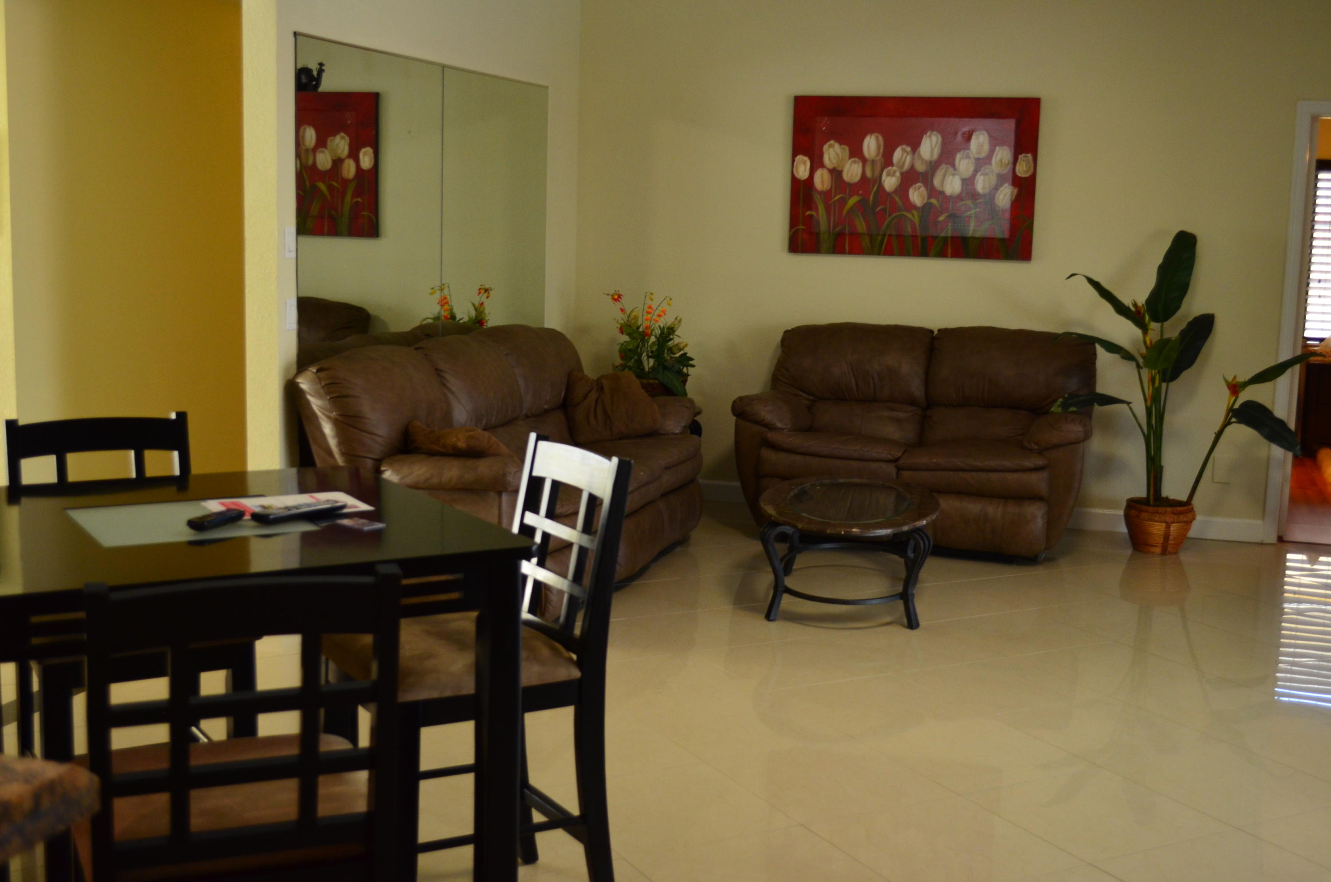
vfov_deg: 31.8
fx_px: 1550
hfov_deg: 46.5
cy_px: 441
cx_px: 666
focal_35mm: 42
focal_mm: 28
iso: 800
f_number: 4.5
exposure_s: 1/40
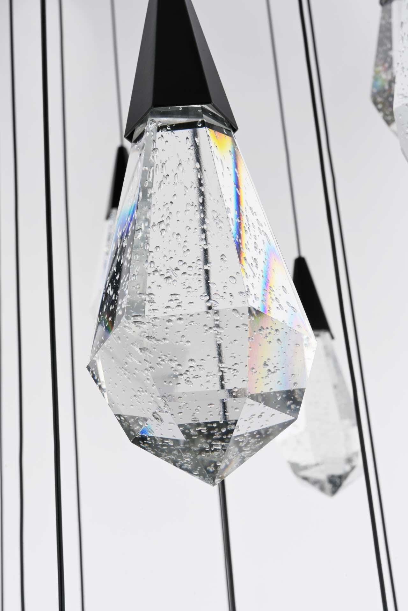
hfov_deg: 19.5
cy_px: 306
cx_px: 204
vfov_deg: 28.8
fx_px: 1190
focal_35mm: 70
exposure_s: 1/100
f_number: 22
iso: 100
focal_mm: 70
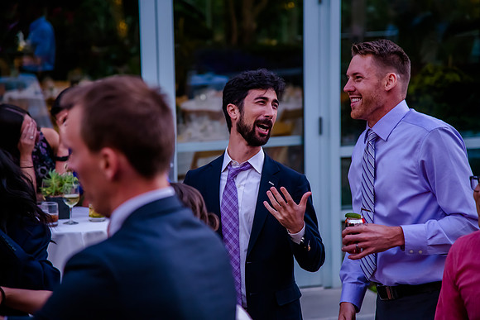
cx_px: 240
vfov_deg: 11.4
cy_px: 160
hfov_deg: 17.1
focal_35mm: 120
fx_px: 1600
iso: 3200
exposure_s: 1/640
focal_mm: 120
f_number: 4
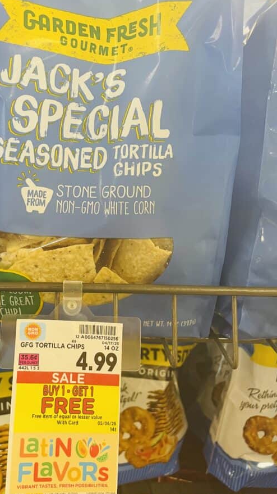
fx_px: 431
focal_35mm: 33
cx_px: 89
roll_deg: -1.6
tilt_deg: -11.5
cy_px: 210
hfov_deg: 35.2
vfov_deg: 59.2
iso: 125
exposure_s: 1/60
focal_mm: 4.2
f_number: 1.6
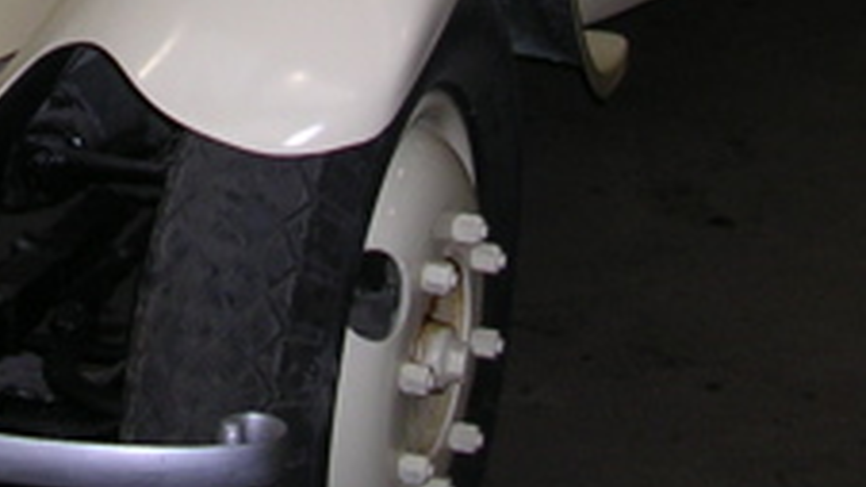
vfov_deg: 9.8
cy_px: -380
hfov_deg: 18.0
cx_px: 88
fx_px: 2686
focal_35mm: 117
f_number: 2.8
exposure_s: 1/60.1
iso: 50
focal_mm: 5.8
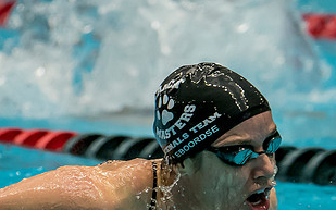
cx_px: 168
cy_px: 209
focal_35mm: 1222
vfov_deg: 1.1
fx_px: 11188
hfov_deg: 1.7
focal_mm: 200
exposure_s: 1/1000
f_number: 2.8
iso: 2000
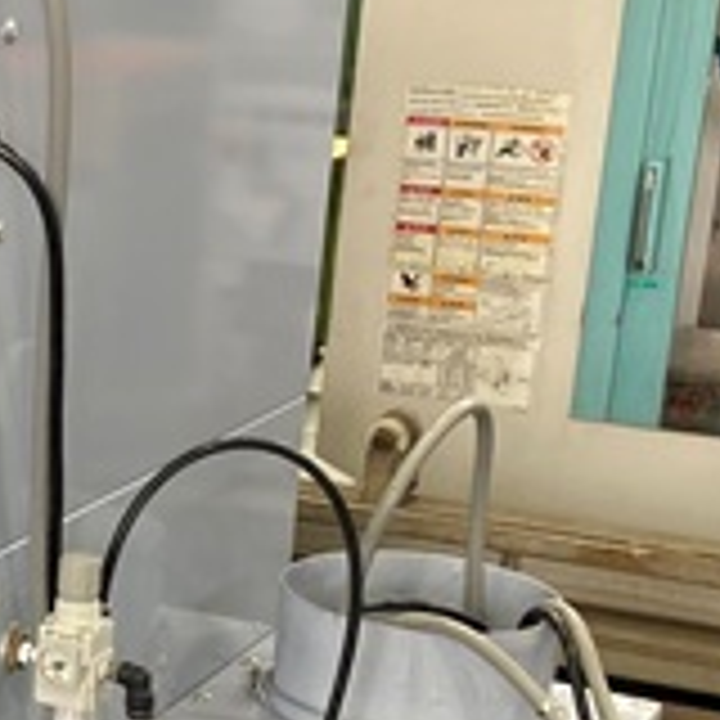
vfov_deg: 17.5
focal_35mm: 99
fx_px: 2330
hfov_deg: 16.3
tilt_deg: -16.5
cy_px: 531
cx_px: -297
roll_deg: -1.8
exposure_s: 1/60
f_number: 1.8
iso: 40
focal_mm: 3.99
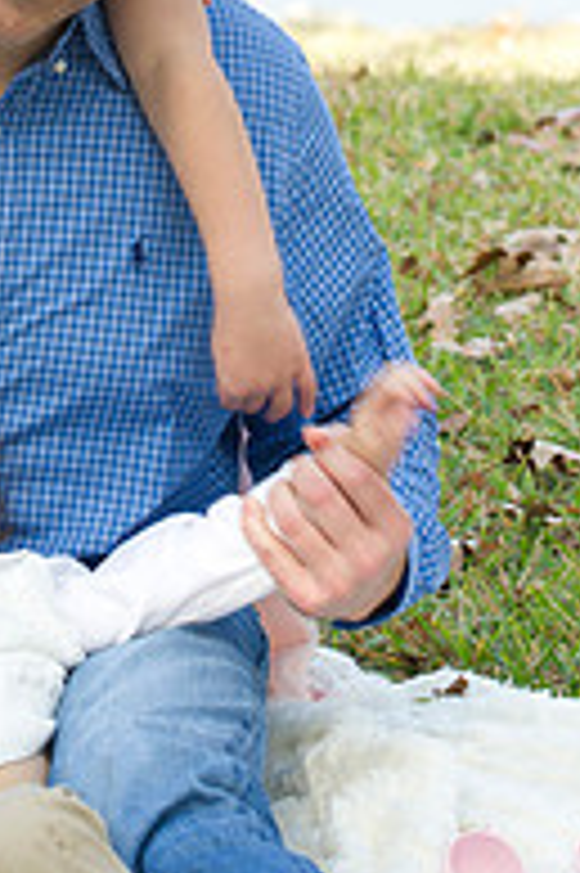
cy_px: -122
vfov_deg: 8.4
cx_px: 187
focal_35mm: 244
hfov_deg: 5.6
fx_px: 5907
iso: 200
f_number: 5.6
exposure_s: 1/125
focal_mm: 105
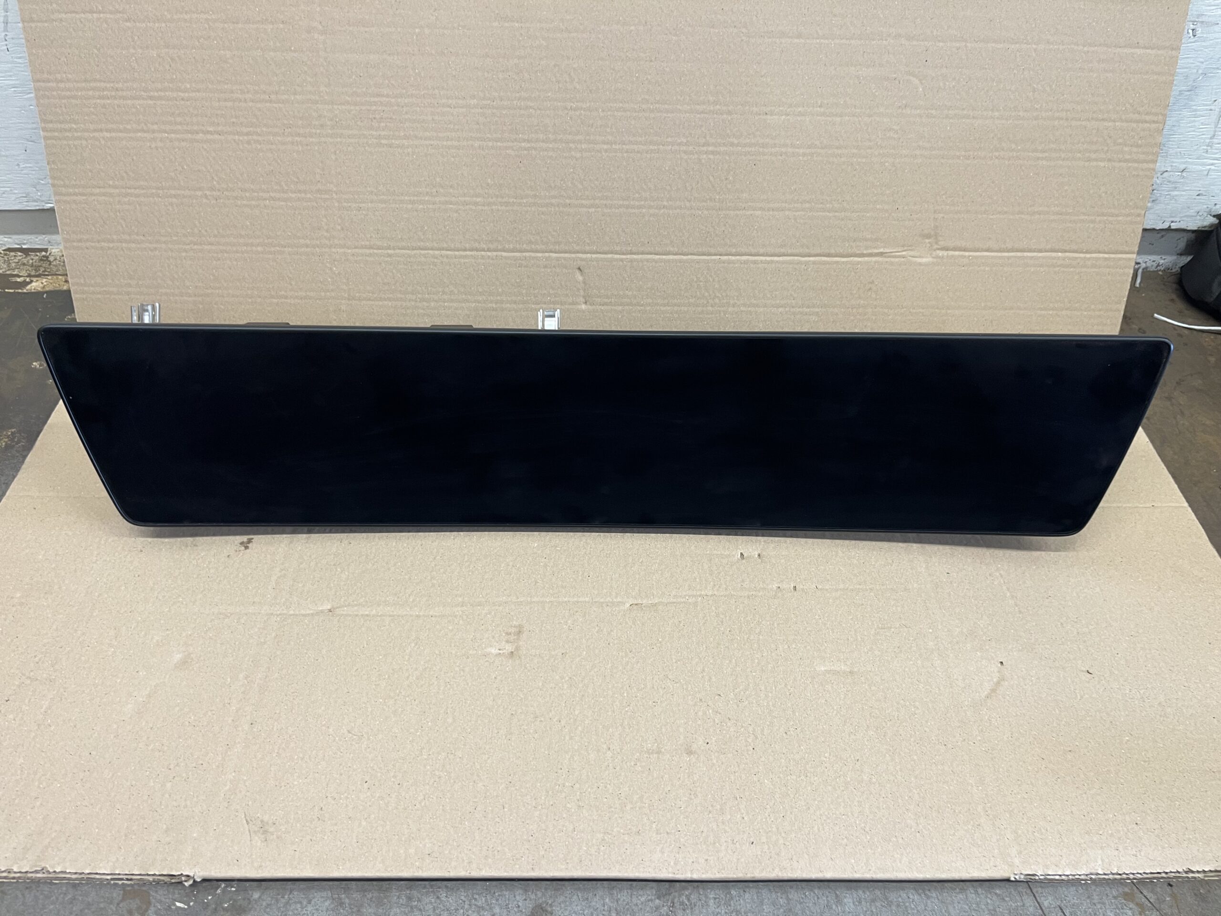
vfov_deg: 53.1
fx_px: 917
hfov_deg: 67.3
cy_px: 458
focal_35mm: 26
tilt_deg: -45.4
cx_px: 610
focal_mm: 5.1
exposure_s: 1/50
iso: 100
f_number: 1.6
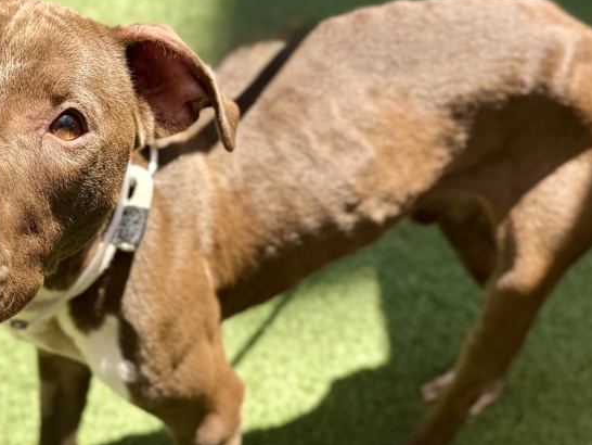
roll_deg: -0.9
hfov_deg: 38.7
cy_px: 250
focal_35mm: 45
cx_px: 43
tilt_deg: -40.9
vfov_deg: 32.2
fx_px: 770
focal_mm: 6.76
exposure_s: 1/2169
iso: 80
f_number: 1.78
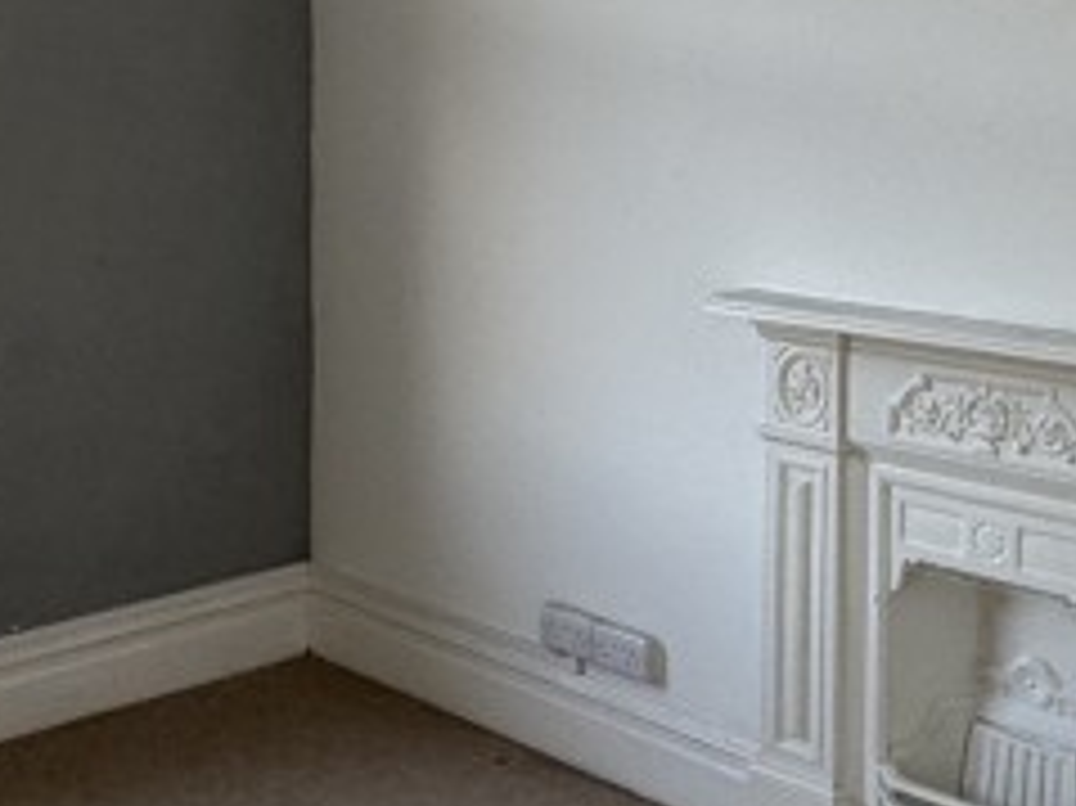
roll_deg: +0.2
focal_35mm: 60
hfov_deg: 32.0
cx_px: 401
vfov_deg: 23.9
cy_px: 122
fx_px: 1864
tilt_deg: -2.3
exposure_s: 1/99
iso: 100
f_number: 2.2
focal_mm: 2.22
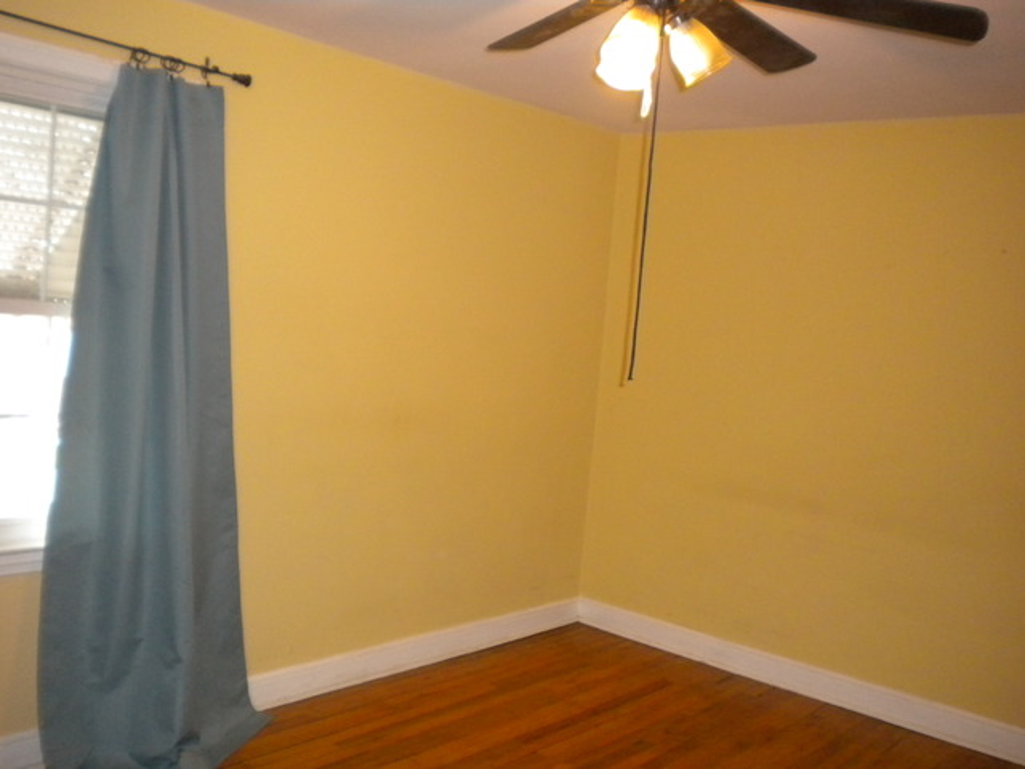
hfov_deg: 52.6
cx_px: 512
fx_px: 1036
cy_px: 384
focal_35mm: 35
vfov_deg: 40.7
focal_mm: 6.3
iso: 400
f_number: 3.1
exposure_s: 1/30
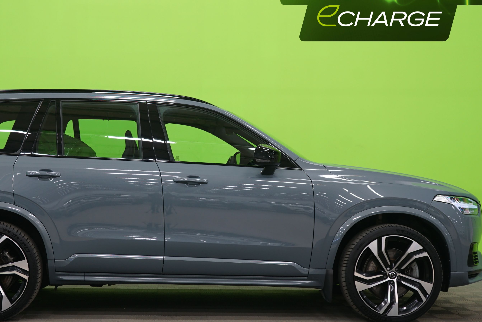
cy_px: 161
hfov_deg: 33.2
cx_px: 178
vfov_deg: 22.6
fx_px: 803
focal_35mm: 60
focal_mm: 41
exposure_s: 1/8
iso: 400
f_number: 4.5
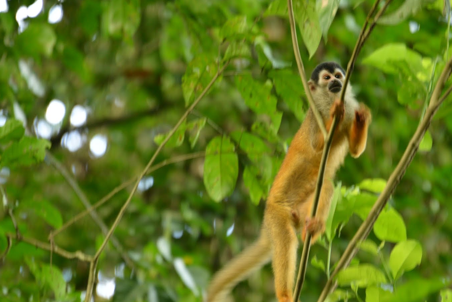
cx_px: 248
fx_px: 5689
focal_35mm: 453
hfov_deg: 4.5
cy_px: 197
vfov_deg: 3.0
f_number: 5.6
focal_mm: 300
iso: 1250
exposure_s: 1/45
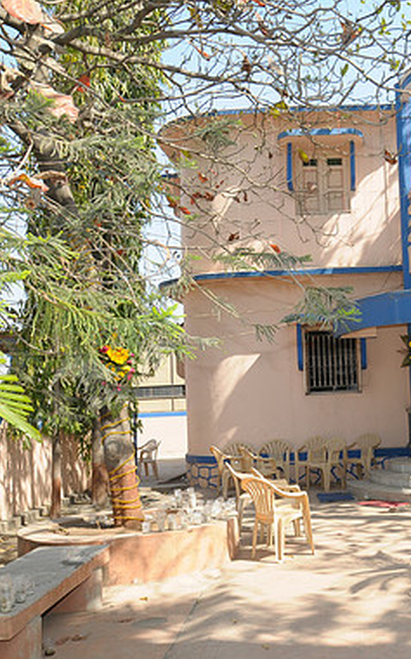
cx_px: 432
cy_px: 332
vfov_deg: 47.2
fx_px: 754
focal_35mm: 42
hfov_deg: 28.2
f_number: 8
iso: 200
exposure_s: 1/250
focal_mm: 18
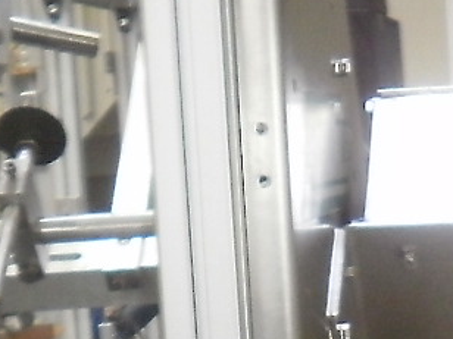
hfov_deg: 11.2
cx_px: 522
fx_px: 2264
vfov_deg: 8.1
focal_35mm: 173
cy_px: 707
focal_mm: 4.65
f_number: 2.6
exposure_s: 1/25
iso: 125
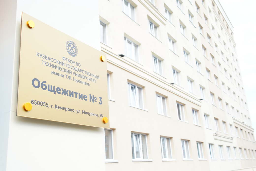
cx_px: 128
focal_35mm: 36
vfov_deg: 36.9
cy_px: 86
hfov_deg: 53.1
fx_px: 256
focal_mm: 36
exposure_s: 1/400
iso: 4000
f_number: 14
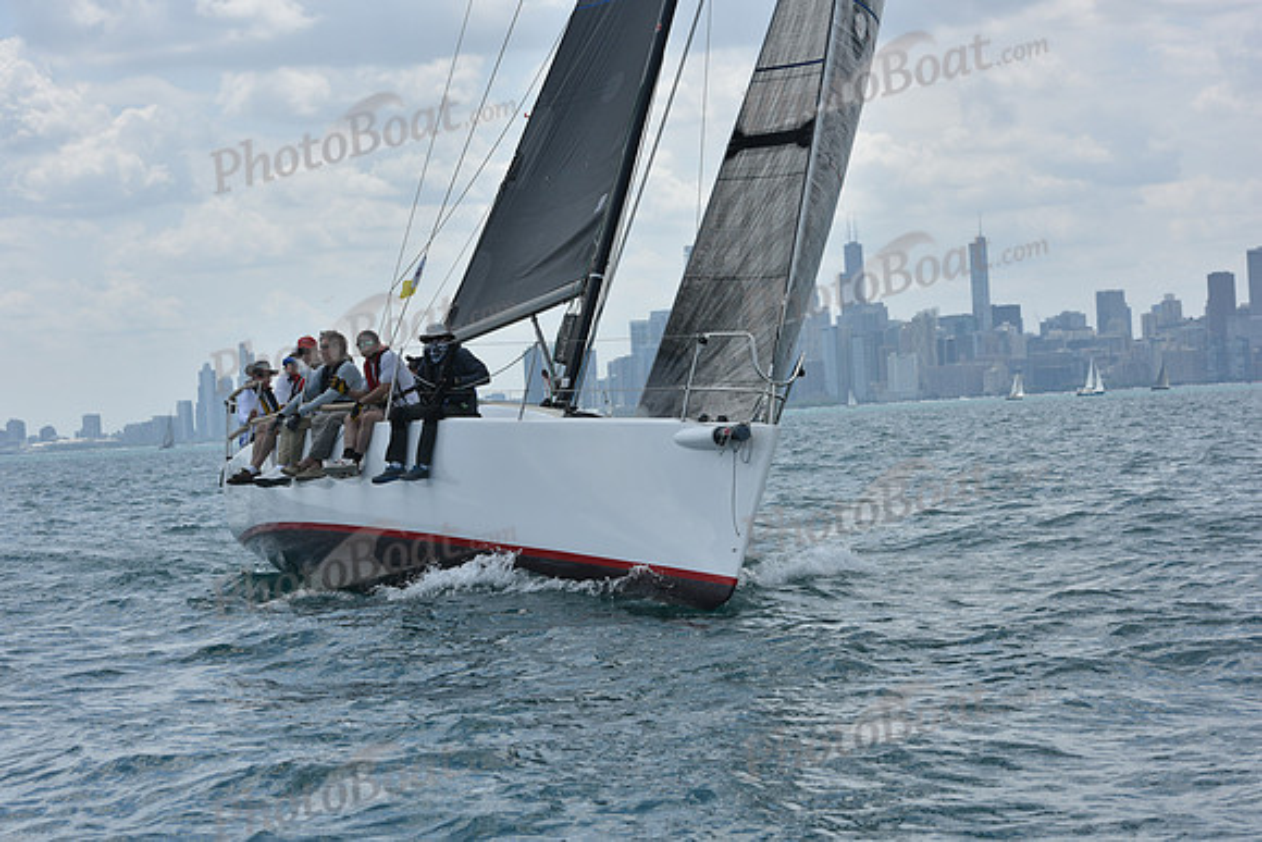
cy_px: 421
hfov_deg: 23.6
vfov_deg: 15.9
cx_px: 631
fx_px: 3015
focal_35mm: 86
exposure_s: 1/1250
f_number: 9
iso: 250
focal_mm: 86
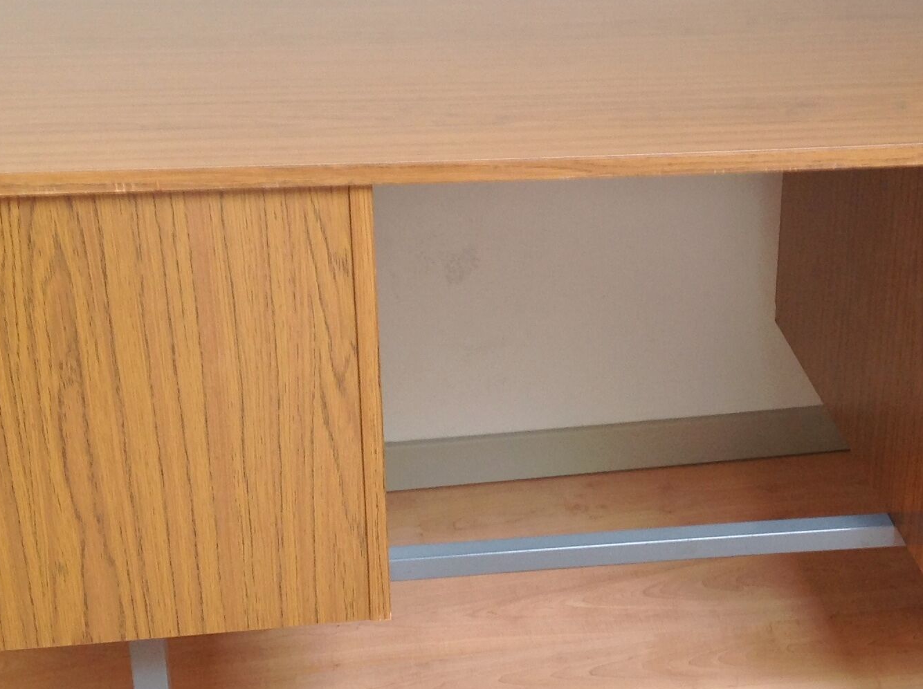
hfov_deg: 28.4
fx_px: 1810
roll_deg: -1.0
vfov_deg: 21.6
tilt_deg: -26.2
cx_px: 636
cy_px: 321
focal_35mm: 68
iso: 50
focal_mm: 4.28
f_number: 2.4
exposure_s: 1/17
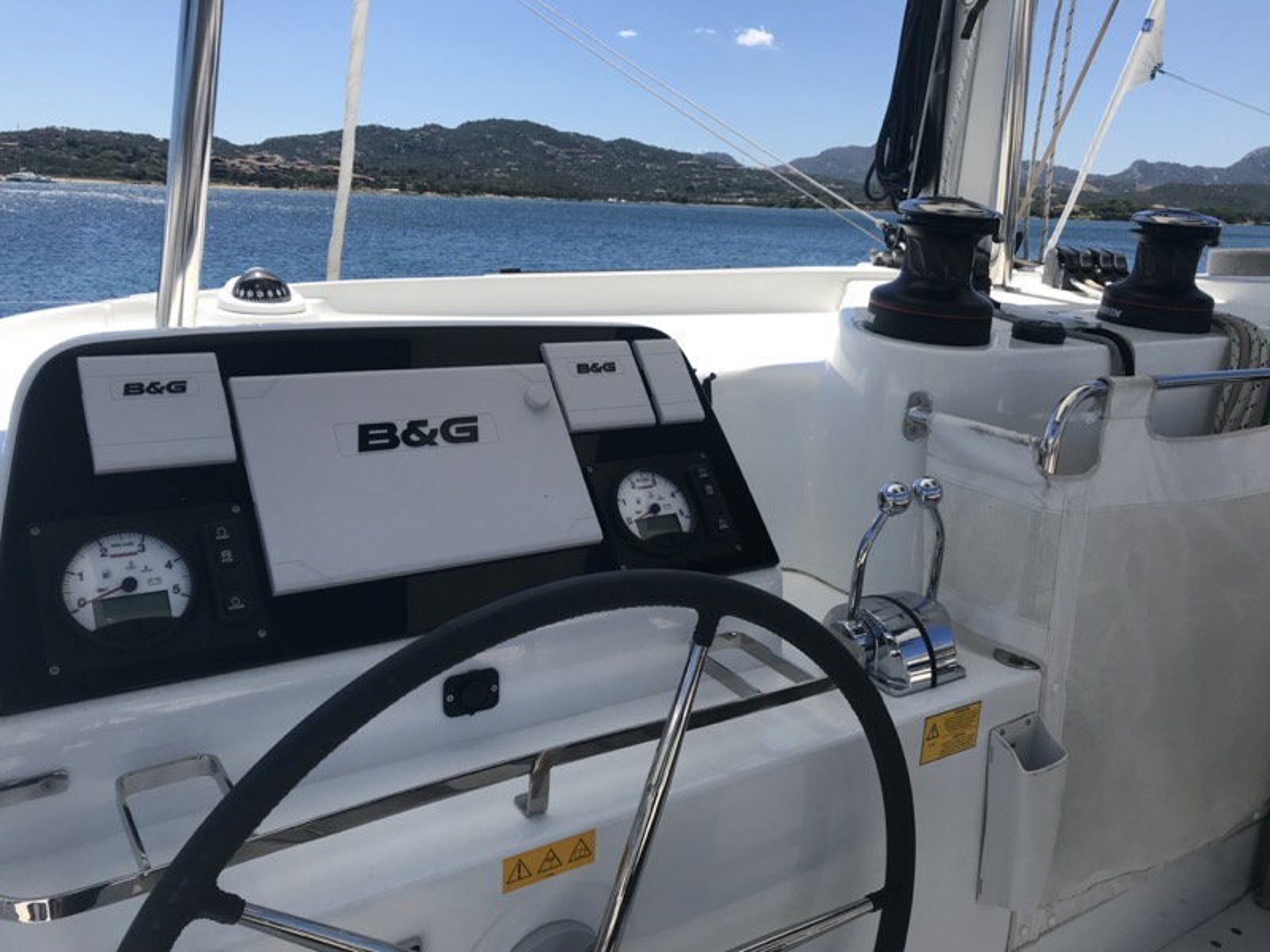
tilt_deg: -13.5
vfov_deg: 49.7
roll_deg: -2.0
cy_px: 476
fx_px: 1027
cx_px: 635
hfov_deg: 63.4
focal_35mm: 28
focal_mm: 3.99
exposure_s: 1/2457
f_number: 1.8
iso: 20
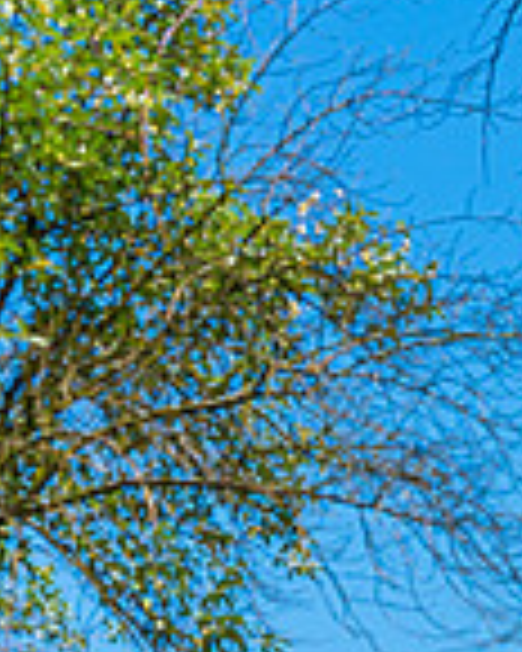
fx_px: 1970
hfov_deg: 14.9
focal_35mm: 102
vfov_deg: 18.1
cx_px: 504
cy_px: 728
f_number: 2.8
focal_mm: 35
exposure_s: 1/1600
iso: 100
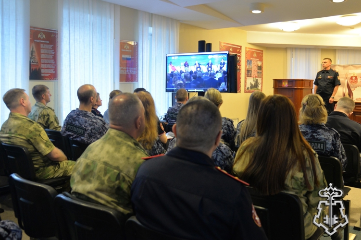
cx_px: 180
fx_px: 301
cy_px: 120
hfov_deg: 62.0
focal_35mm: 30
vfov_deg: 43.6
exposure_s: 1/30
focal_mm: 30
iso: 1600
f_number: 4
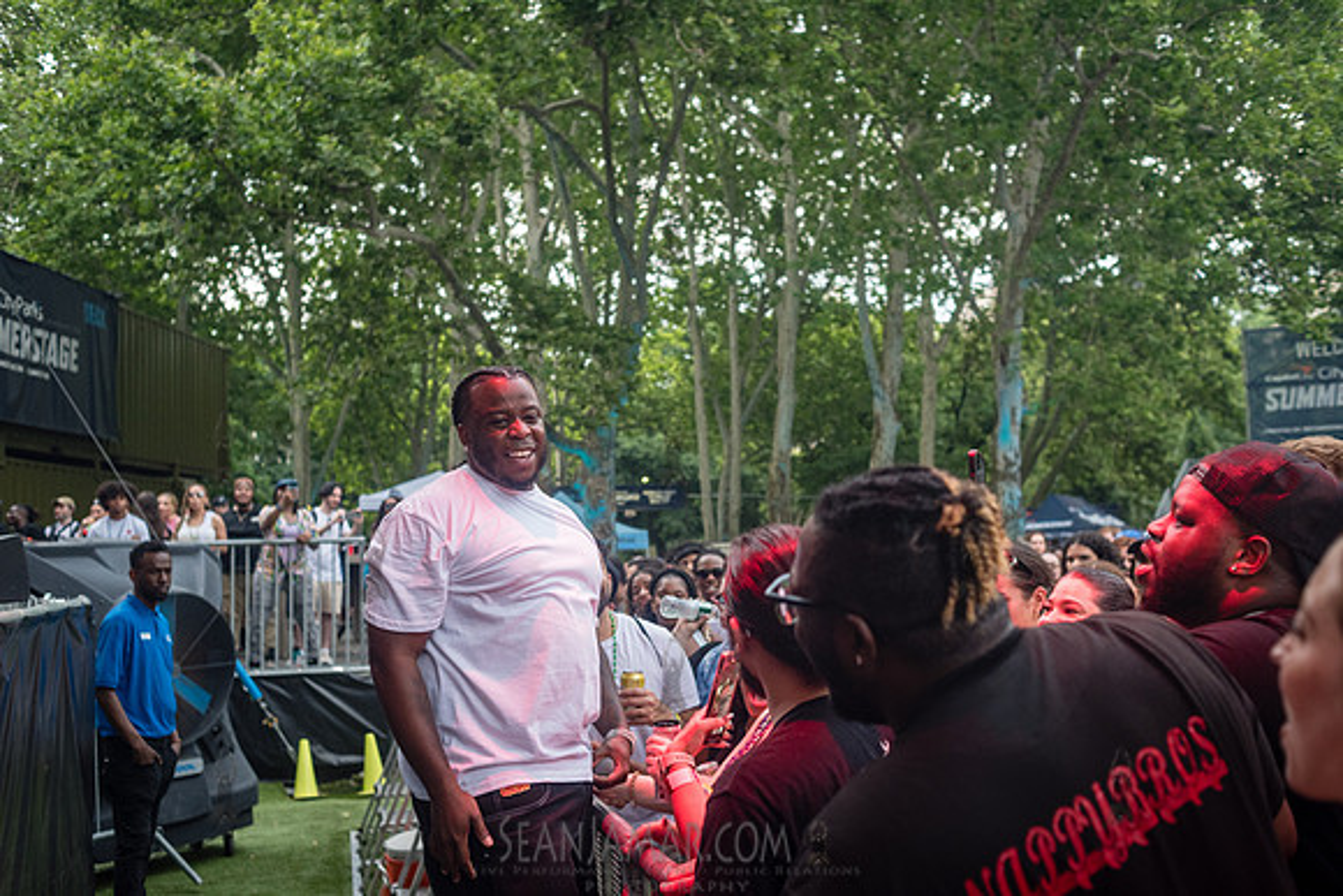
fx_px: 1306
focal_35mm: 35
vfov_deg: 37.9
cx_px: 672
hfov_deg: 54.4
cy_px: 448
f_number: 3.5
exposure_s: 1/250
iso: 1000
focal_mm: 35
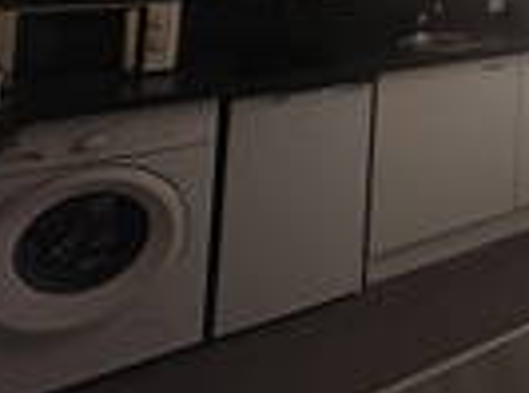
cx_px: 688
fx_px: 579
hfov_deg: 34.6
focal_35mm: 38
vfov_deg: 30.2
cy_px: -111
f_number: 2.2
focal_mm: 2.22
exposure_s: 1/99
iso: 125
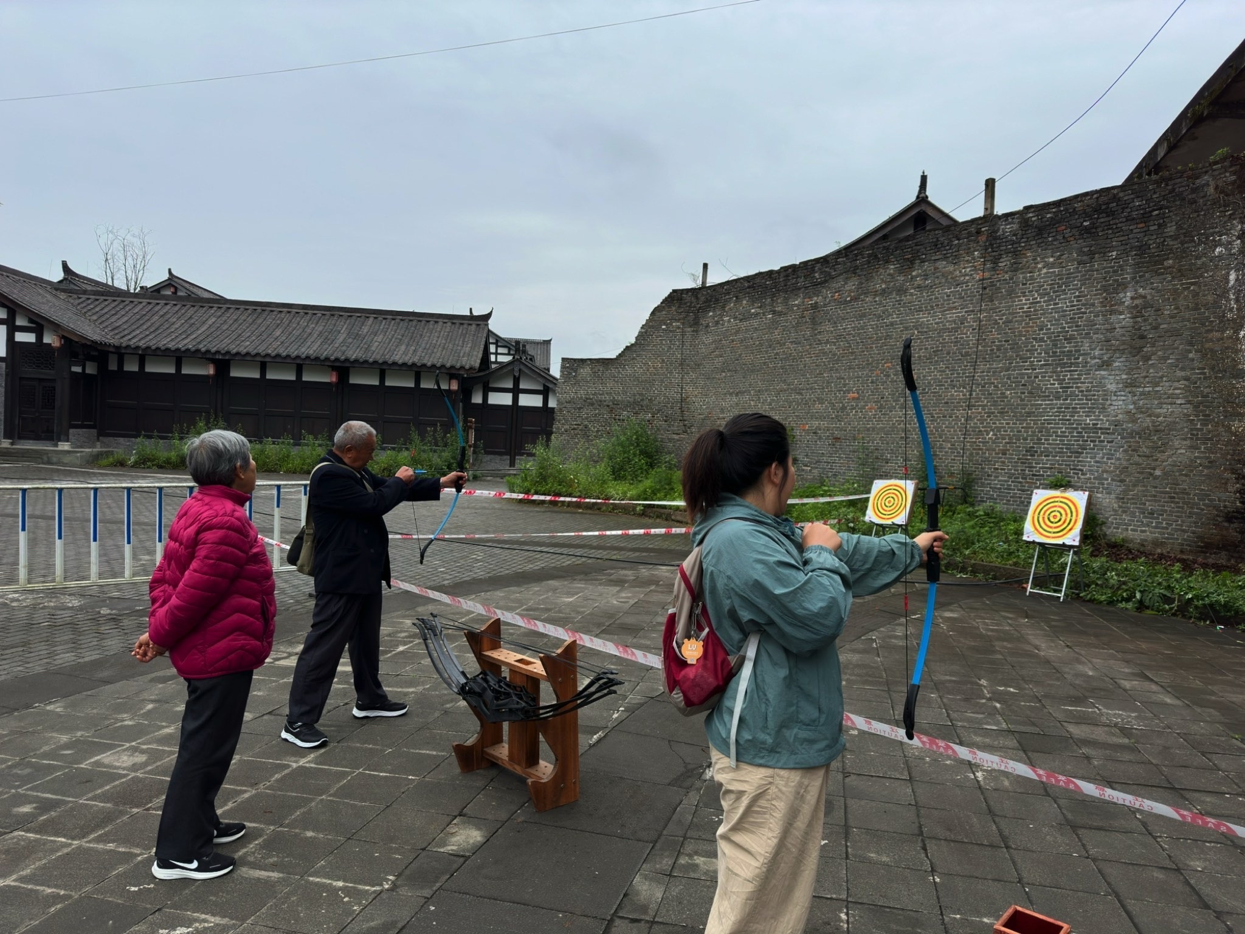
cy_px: 467
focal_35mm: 24
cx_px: 622
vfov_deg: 56.8
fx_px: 863
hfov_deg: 71.6
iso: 80
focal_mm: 6.86
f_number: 1.78
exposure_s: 1/1698
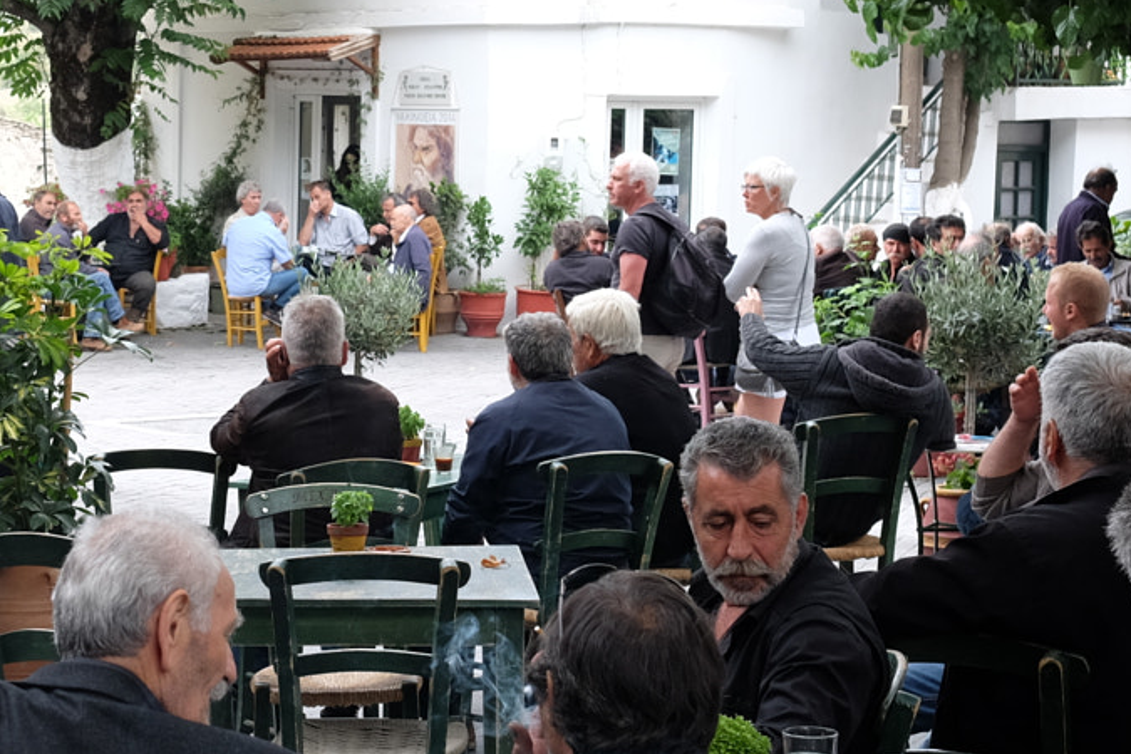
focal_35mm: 83
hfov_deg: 23.9
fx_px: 2607
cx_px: 161
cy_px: 296
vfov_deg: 16.4
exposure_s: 1/100
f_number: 5.6
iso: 200
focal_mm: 23
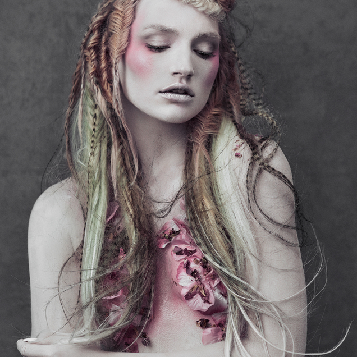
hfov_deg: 16.0
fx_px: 1272
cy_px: 194
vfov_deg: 16.0
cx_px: 178
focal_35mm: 109
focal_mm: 85
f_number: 4.5
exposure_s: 1/250
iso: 100
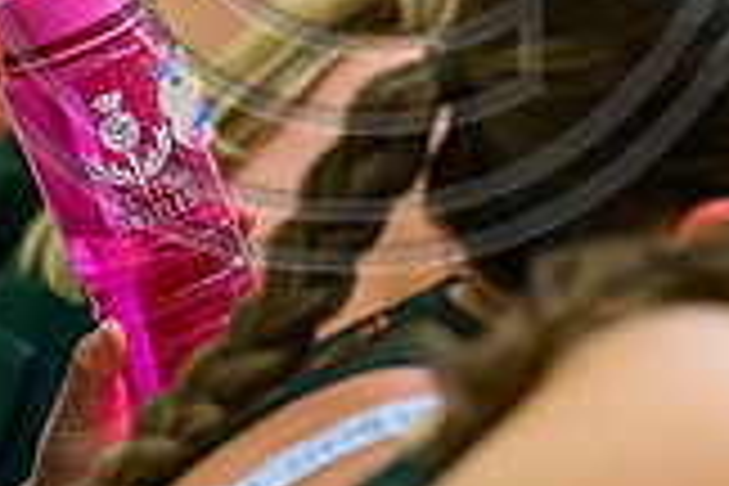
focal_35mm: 618
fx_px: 12514
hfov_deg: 3.3
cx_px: 363
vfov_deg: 2.2
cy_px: -249
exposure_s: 1/500
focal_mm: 150
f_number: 3.2
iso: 4000
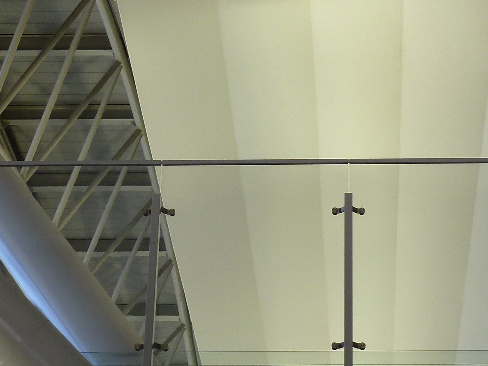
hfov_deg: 16.1
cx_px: 330
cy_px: 161
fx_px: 1720
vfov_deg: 12.1
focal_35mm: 122
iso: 100
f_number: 3.8
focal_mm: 7.9
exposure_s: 1/30
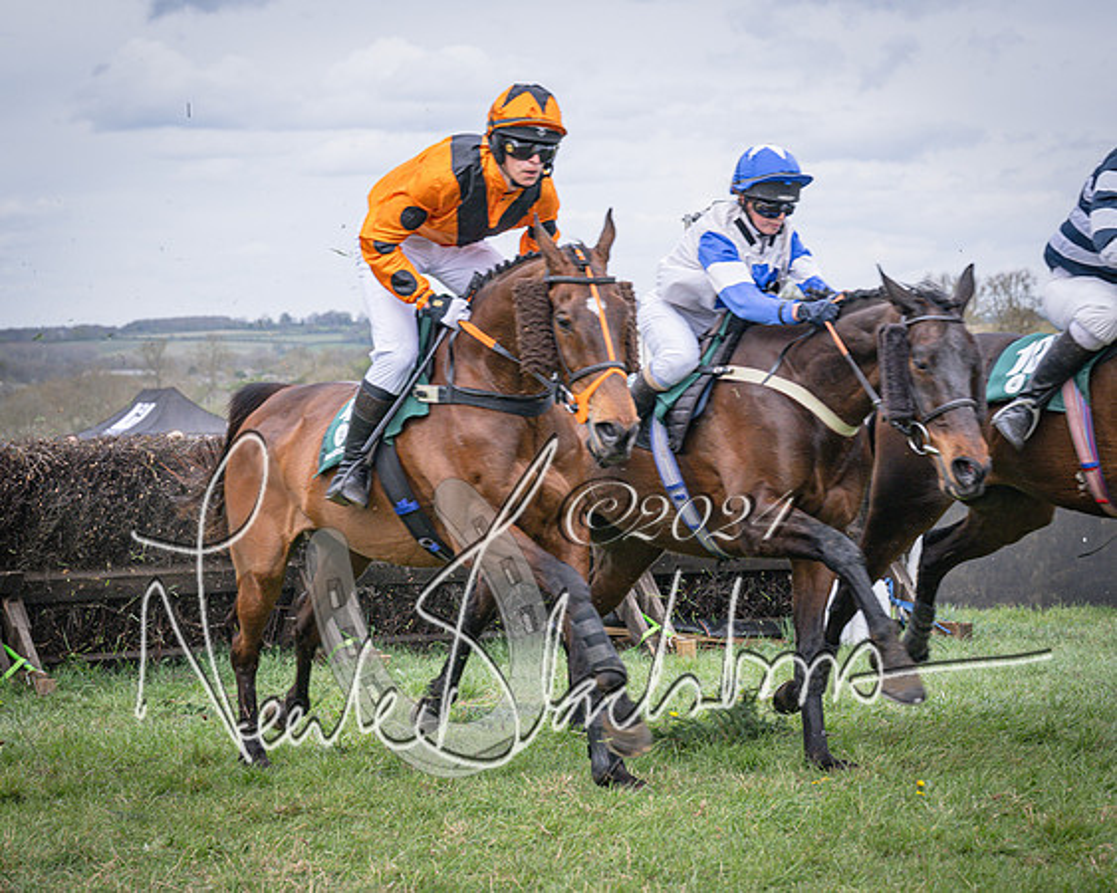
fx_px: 3574
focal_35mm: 108
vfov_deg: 14.2
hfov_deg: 17.7
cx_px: 416
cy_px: 351
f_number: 5
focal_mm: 70
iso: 400
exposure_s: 1/800
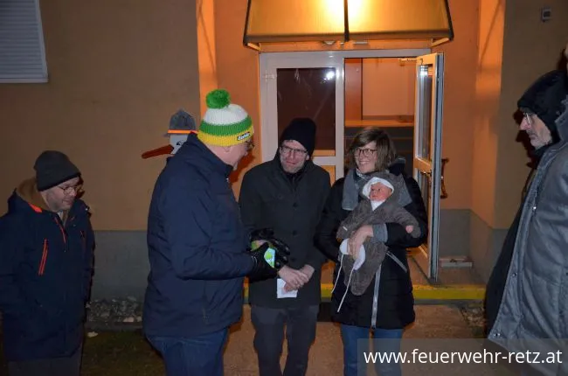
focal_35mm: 36
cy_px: 188
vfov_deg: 36.7
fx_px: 567
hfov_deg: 53.2
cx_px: 284
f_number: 3.8
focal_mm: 24
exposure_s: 1/60
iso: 3200
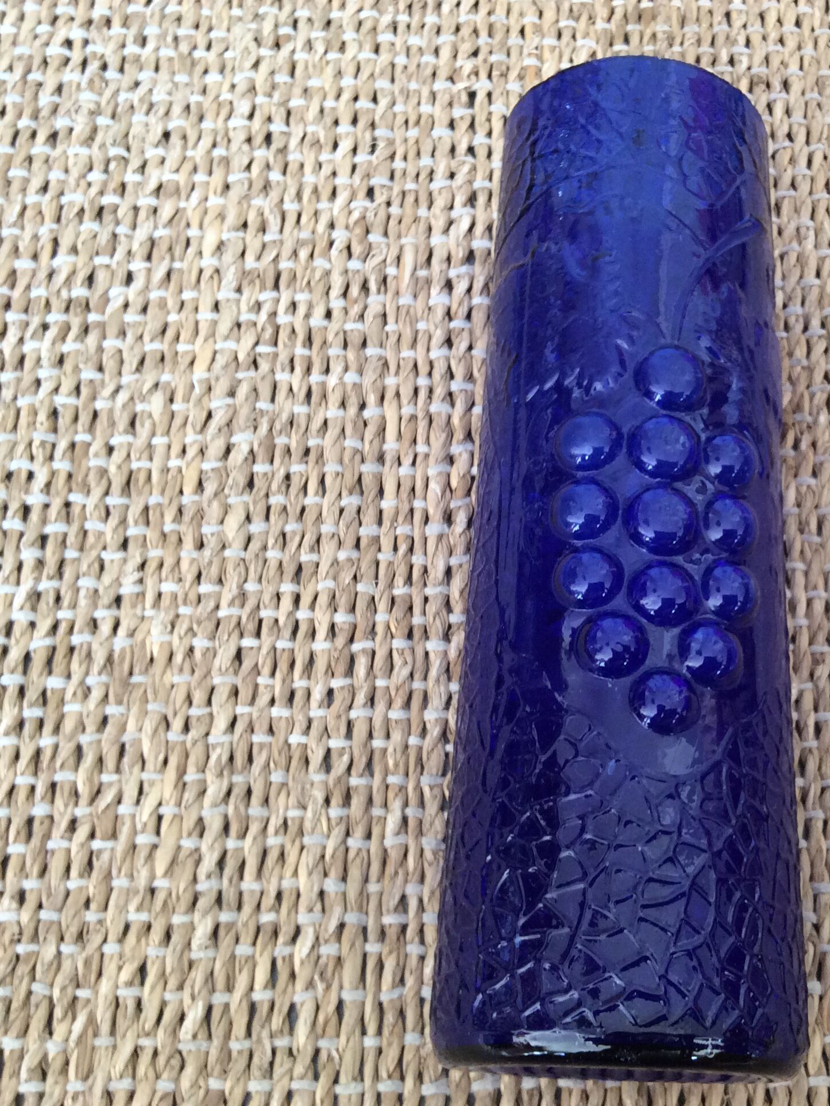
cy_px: 555
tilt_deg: -68.9
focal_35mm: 43
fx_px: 1374
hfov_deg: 33.2
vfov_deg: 43.8
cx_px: 569
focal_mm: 3.3
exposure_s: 1/24
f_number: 2.4
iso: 80
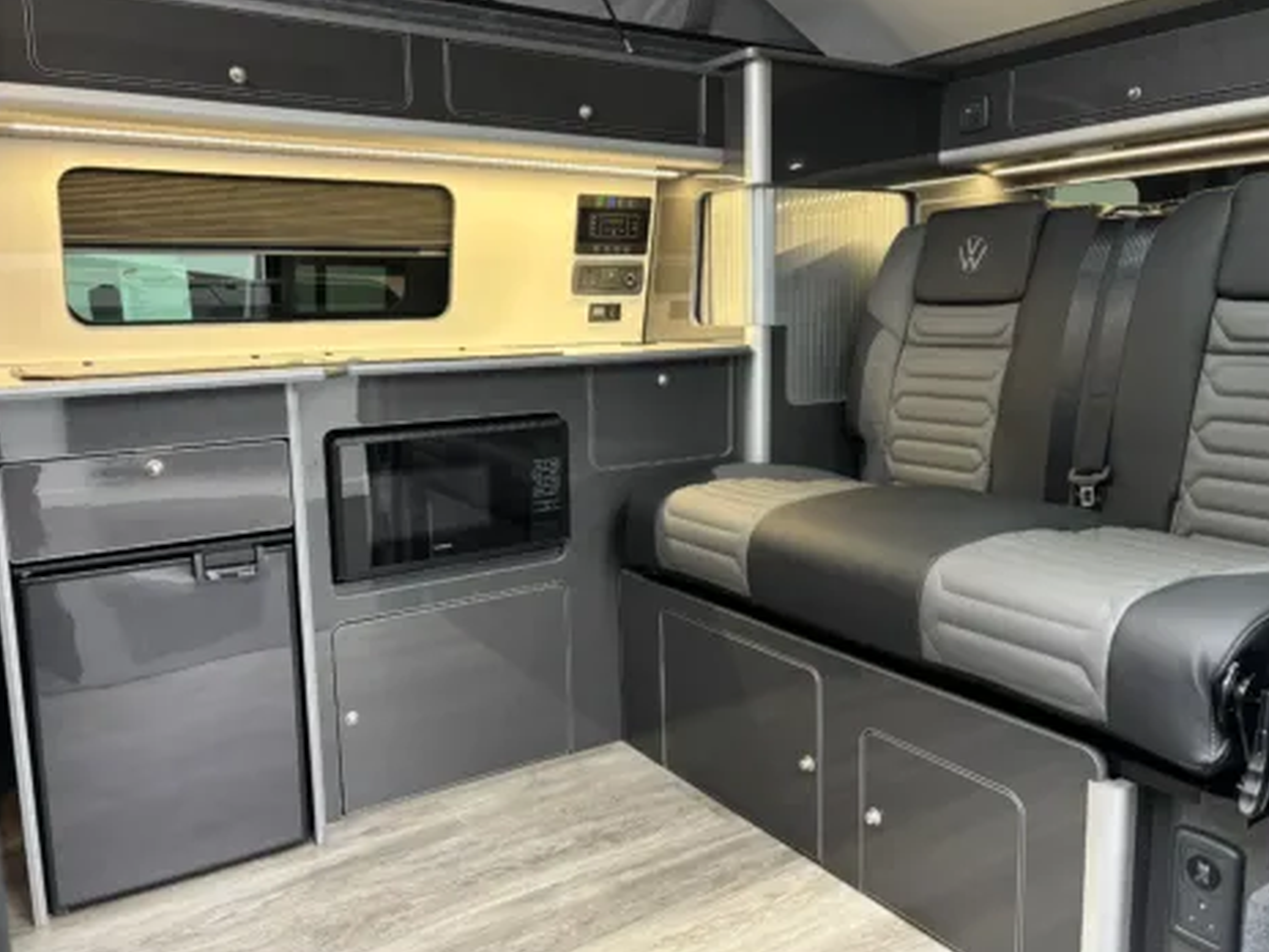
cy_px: 453
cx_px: 626
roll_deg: +0.4
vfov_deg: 49.7
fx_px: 1026
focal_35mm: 28
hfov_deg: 63.4
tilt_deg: -8.4
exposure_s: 1/50
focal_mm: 5.96
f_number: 1.6
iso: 250
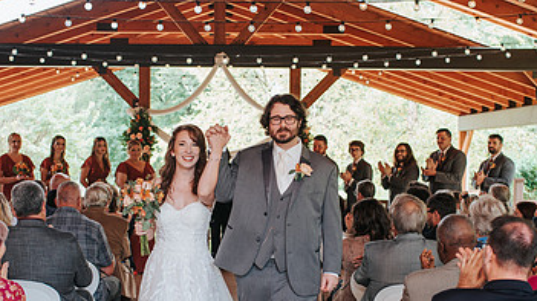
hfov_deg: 31.9
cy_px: 228
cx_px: 243
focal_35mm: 66
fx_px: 939
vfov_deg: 18.1
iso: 250
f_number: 3.2
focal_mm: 35
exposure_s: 1/125
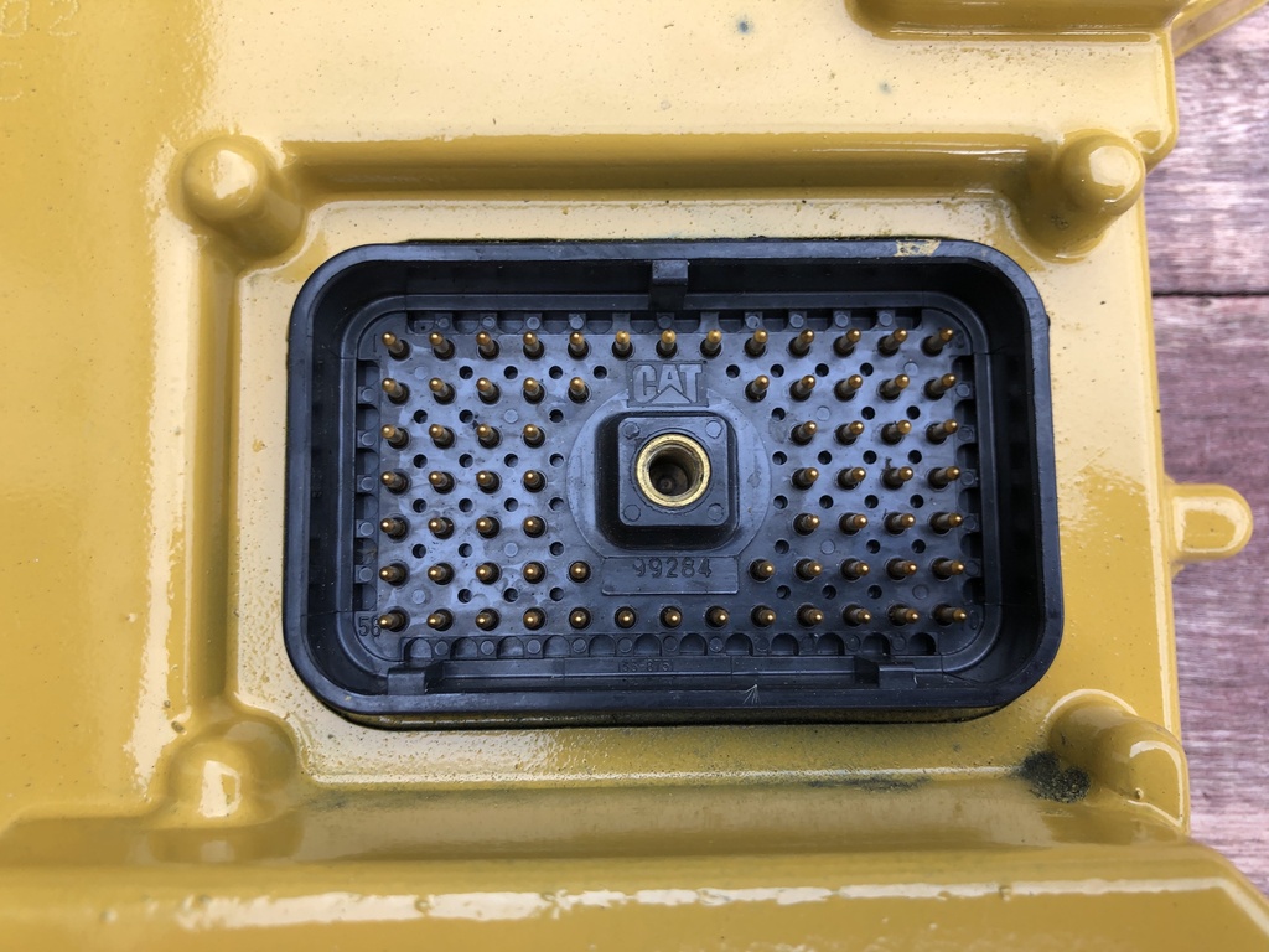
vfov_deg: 49.7
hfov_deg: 63.4
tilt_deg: -83.5
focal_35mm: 28
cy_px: 476
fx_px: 1026
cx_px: 634
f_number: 1.8
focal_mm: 4
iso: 32
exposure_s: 1/120
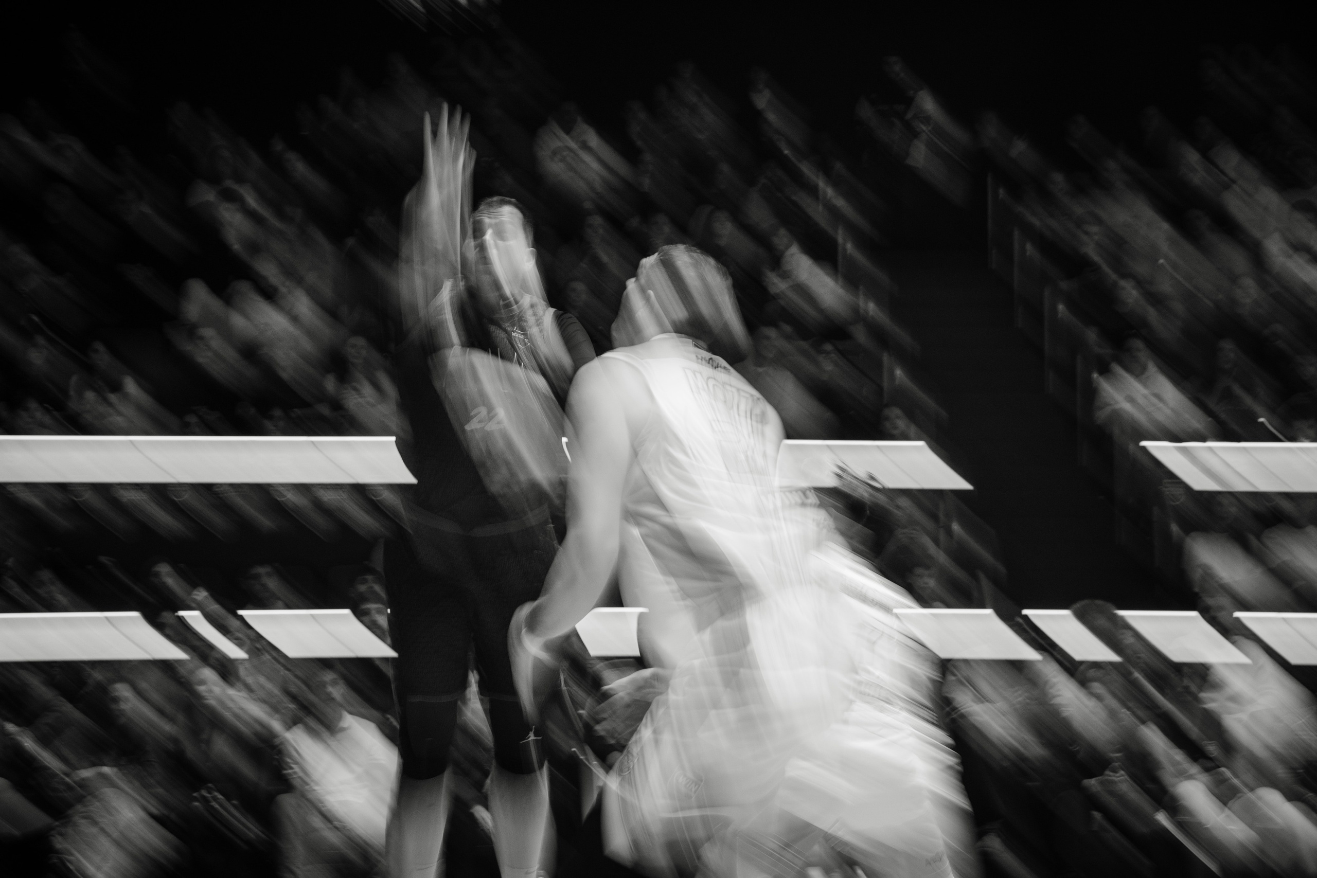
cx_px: 658
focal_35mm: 85
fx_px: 3110
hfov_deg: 23.9
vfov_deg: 16.1
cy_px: 439
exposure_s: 1/13
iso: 400
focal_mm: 85
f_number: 9
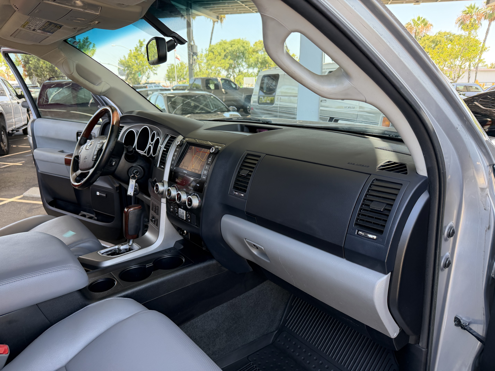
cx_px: 248
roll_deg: +0.7
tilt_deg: -16.9
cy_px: 186
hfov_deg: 71.6
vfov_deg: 56.8
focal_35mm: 24
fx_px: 343
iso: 125
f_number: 1.78
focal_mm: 6.76
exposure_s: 1/201
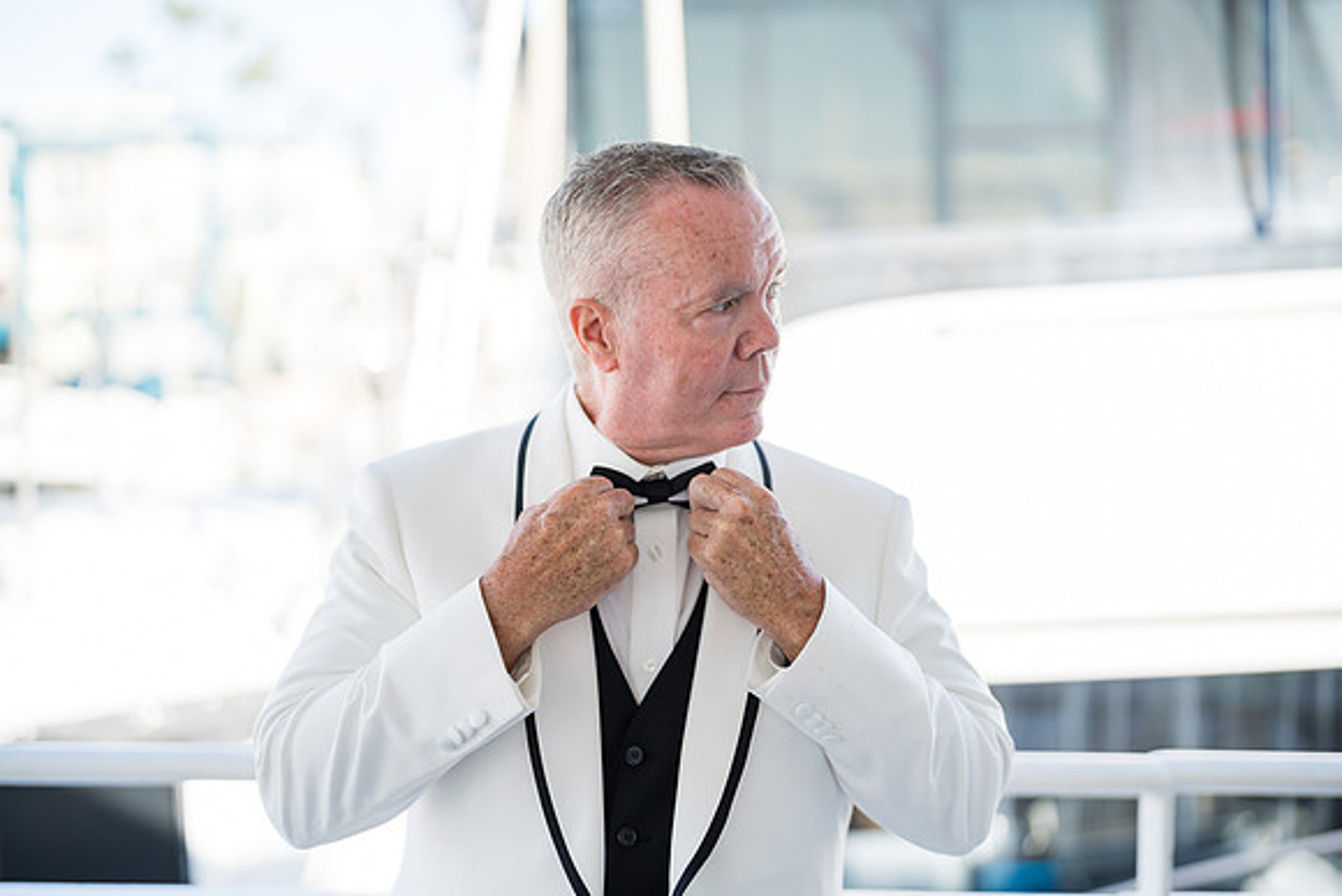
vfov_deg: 27.0
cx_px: 671
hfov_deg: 39.6
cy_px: 448
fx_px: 1864
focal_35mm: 50
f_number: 1.2
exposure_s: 1/1250
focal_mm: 50
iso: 100
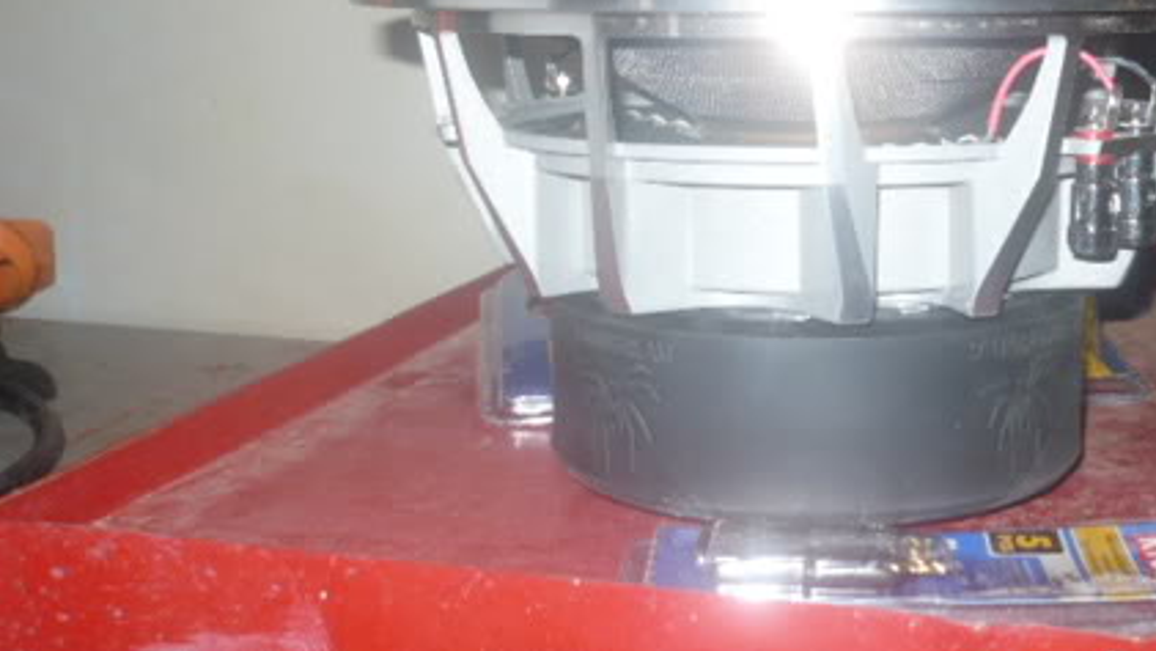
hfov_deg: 35.6
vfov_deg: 20.5
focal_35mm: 58
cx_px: 788
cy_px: 143
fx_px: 1778
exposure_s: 1/30
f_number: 2.8
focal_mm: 5.8
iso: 100
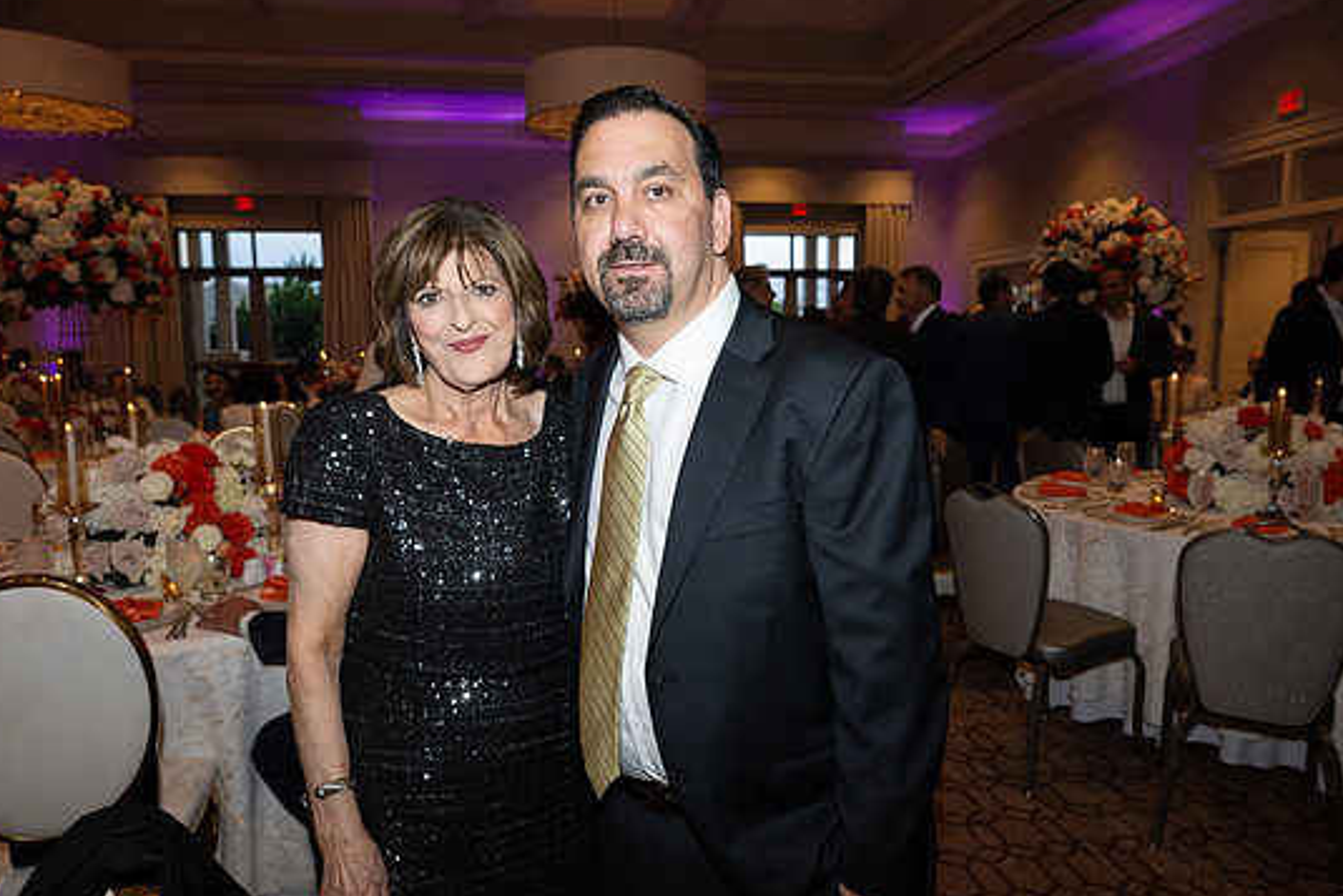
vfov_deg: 49.6
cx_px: 670
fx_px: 970
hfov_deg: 69.4
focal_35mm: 26
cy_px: 466
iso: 800
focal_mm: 24
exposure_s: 1/100
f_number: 5.6
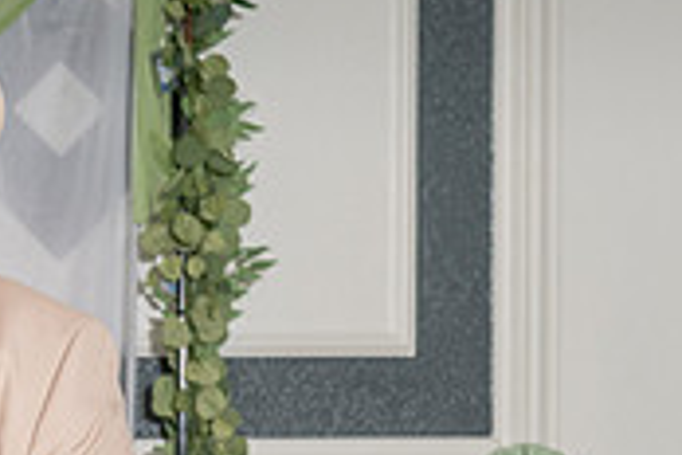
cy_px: 645
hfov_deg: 8.9
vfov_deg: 6.0
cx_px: -295
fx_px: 4281
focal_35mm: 226
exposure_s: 1/200
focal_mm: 62
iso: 200
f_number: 6.3
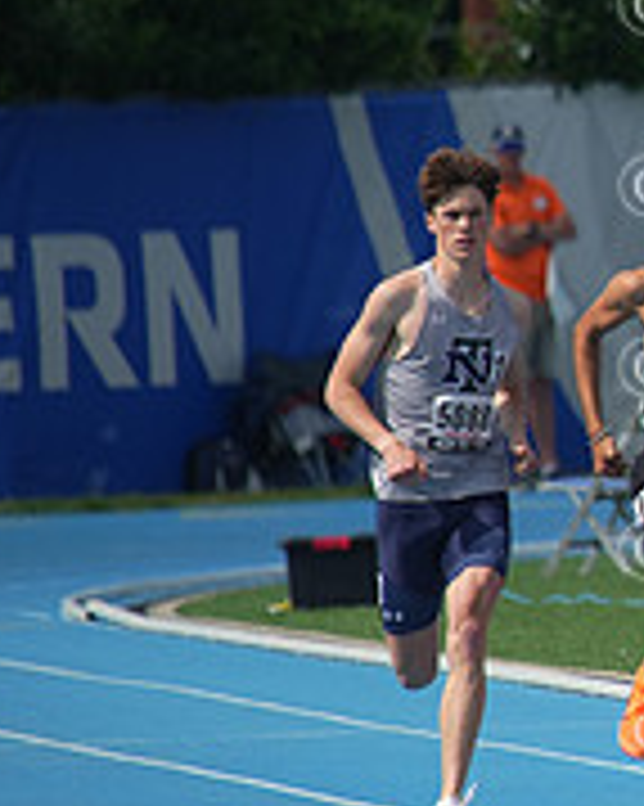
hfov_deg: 1.3
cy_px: 277
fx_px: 29043
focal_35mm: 1218
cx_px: 1270
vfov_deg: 1.6
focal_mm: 400
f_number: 5.6
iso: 400
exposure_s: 1/2500
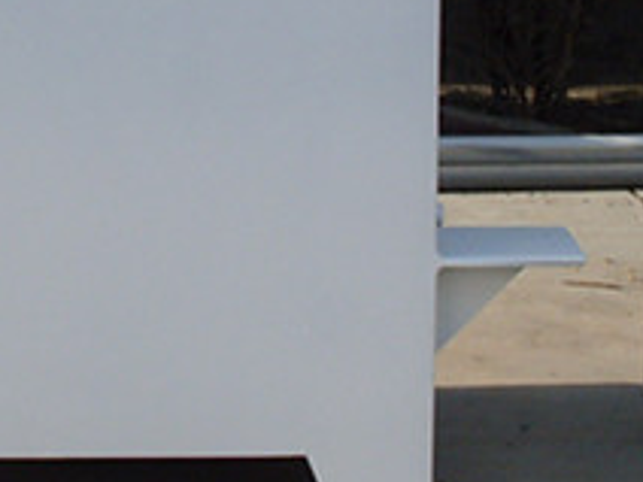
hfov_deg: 14.0
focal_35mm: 140
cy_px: -76
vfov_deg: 10.4
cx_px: 136
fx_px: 2601
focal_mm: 6.3
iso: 80
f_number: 8.4
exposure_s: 1/125
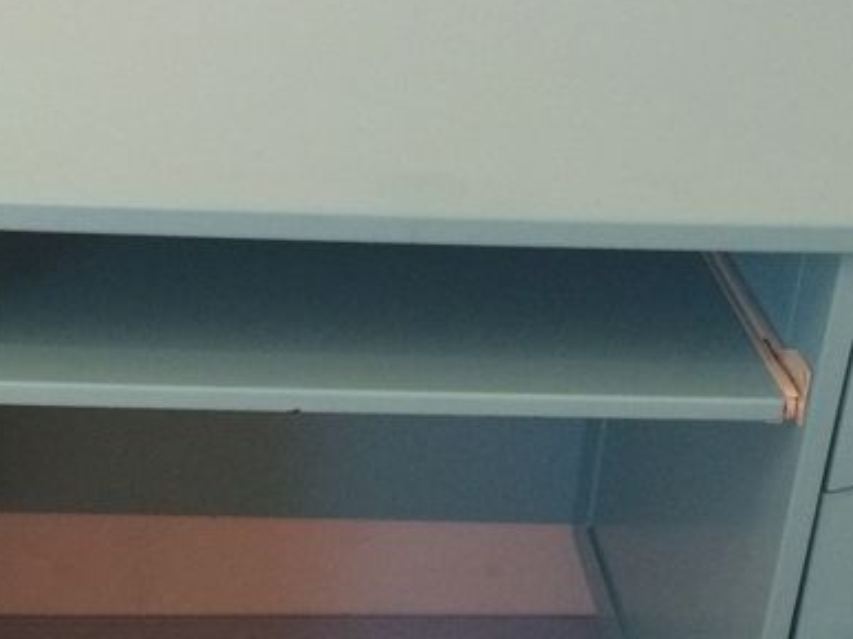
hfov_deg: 25.9
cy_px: 566
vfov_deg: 19.3
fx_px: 1848
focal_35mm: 75
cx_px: 313
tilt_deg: -32.0
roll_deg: -2.7
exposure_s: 1/25
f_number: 2.2
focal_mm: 4.15
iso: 250
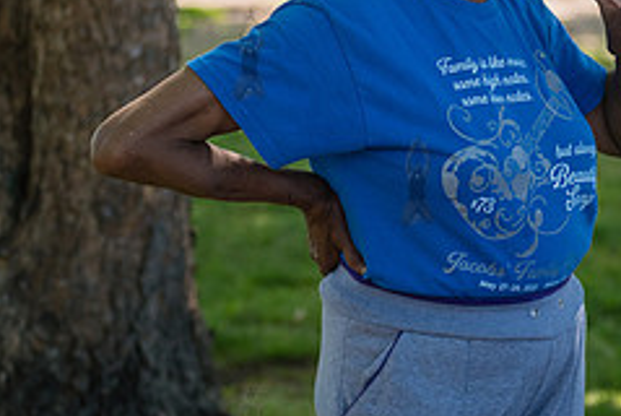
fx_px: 3869
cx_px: 732
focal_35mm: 224
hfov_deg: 9.1
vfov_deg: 6.1
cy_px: 50
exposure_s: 1/640
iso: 200
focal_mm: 80
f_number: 3.5
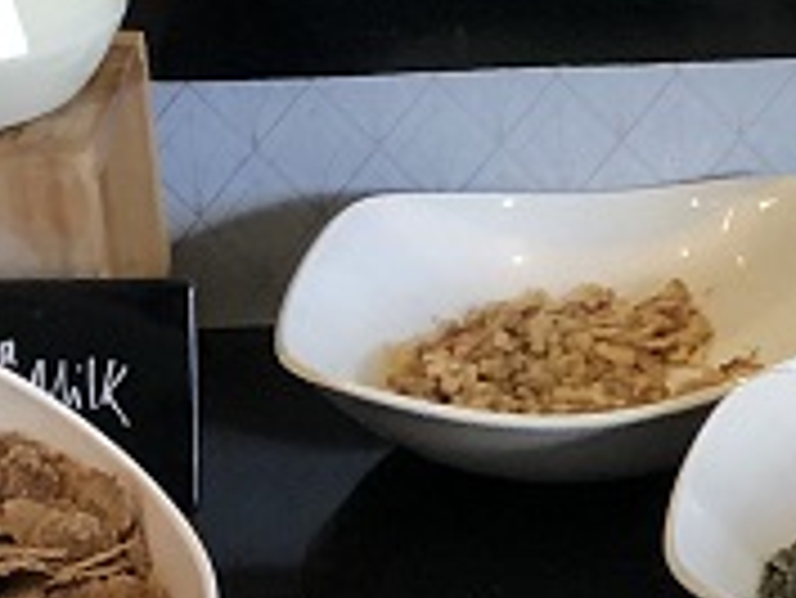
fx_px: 3820
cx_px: 1315
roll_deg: -0.8
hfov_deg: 11.3
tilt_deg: -24.1
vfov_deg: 9.0
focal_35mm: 166
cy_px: 299
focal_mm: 3.99
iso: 50
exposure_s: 1/17
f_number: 1.8
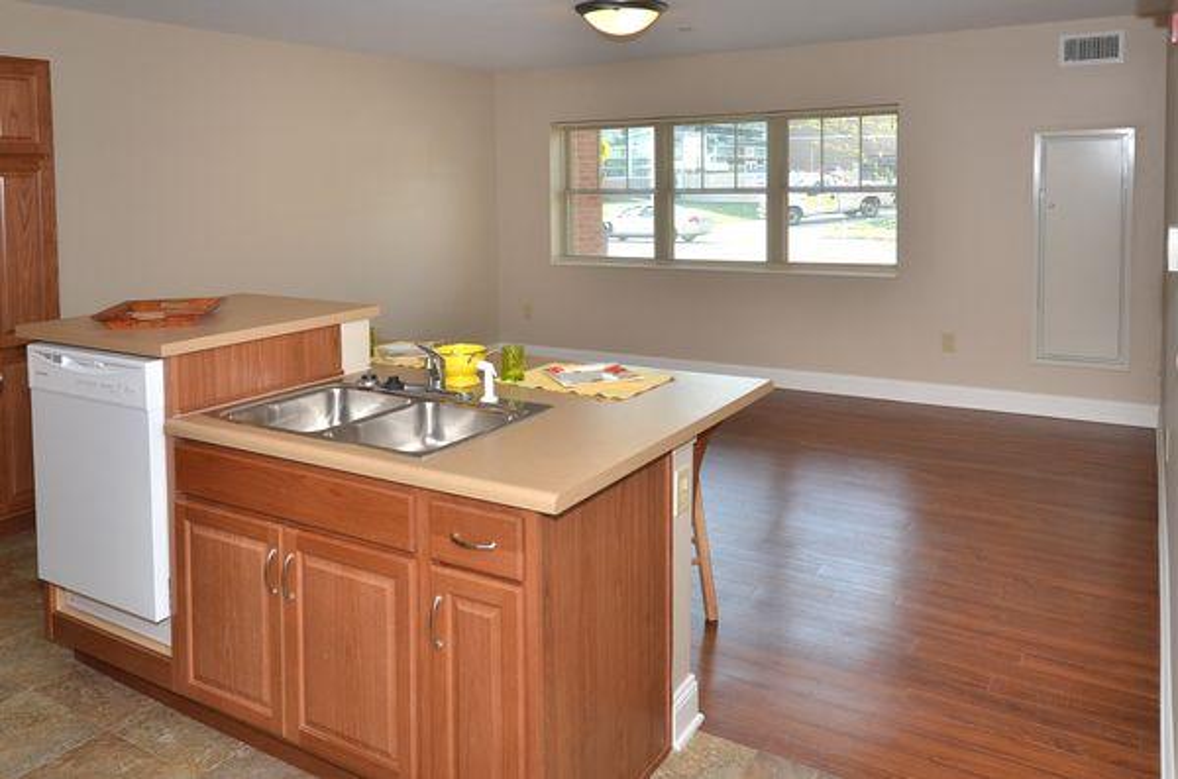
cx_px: 589
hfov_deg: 70.6
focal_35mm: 26
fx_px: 832
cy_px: 390
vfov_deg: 50.2
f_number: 6.3
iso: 640
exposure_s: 1/160
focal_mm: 17
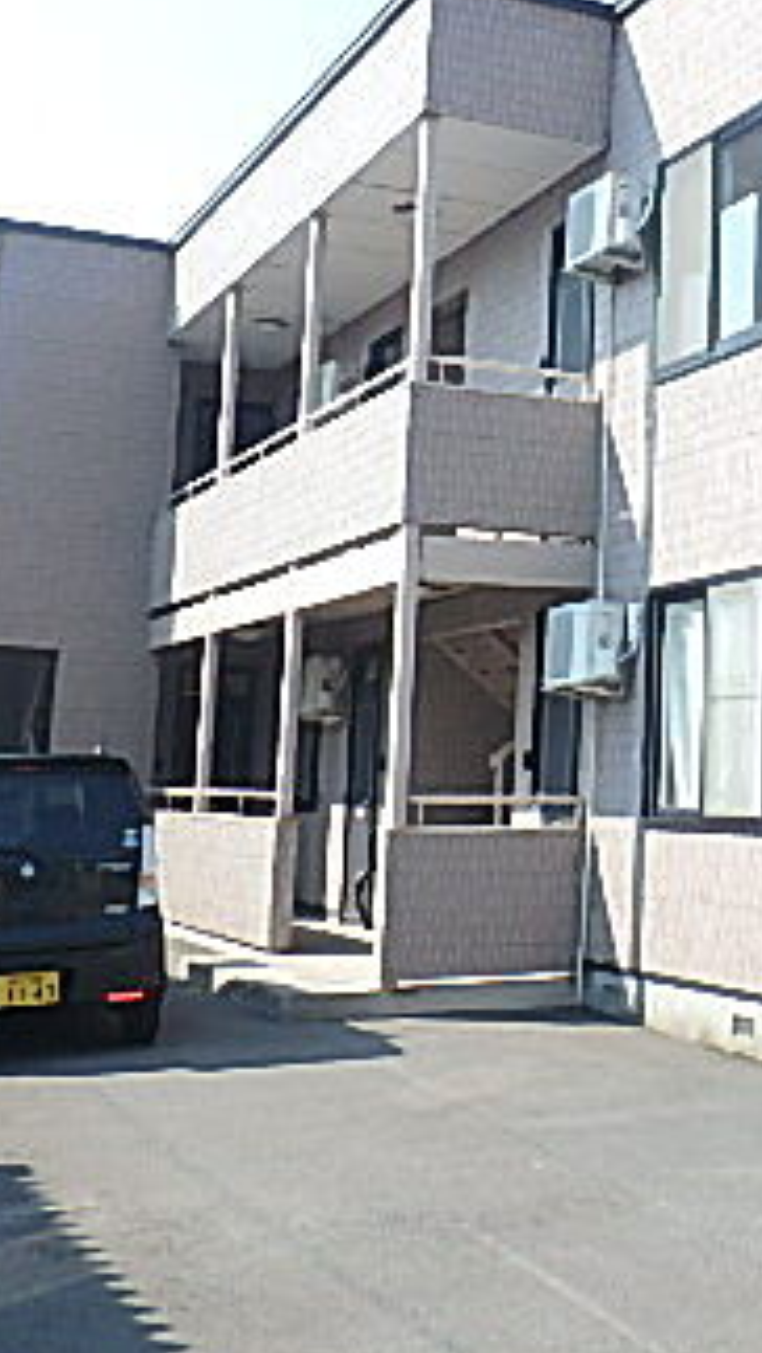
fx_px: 1937
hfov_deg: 20.8
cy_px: 469
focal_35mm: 54
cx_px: 904
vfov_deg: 38.1
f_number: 4.1
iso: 125
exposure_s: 1/400
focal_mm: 4.5
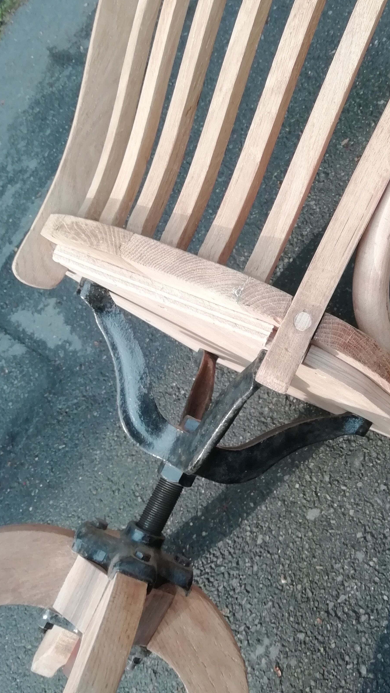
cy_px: 324
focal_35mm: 37
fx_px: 680
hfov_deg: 31.4
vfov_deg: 54.0
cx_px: 296
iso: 50
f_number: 2.2
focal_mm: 3.46
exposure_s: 1/191
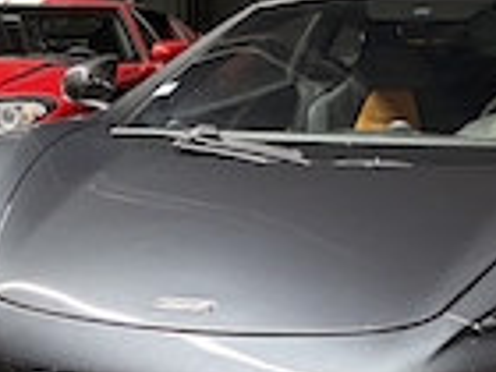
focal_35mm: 119
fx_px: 1705
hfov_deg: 16.6
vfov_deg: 12.2
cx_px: 237
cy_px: 409
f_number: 1.6
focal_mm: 5.96
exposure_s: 1/25
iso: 500
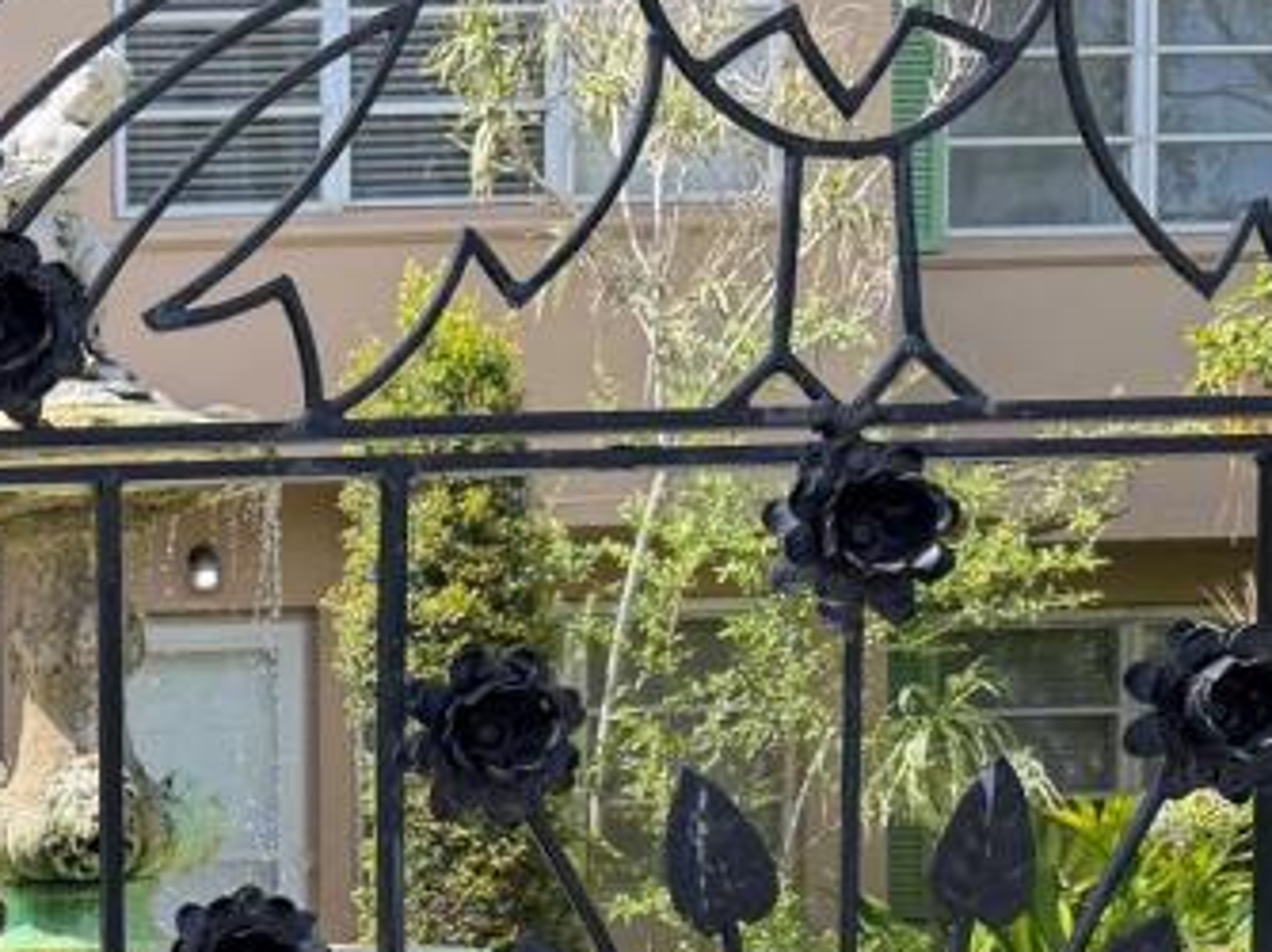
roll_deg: +3.2
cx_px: -267
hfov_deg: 25.3
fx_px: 2534
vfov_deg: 20.3
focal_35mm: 69
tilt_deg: -5.3
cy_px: 1040
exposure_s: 1/1653
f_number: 1.78
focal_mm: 6.76
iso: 100
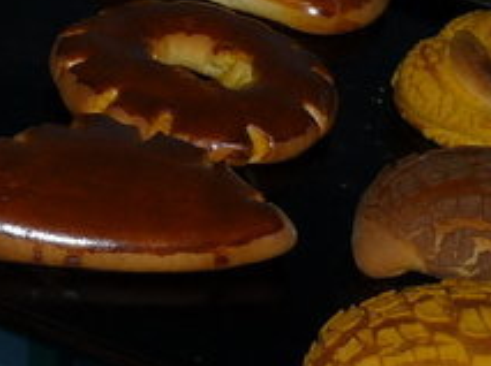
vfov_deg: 9.2
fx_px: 2251
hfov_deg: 12.0
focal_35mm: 159
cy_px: -18
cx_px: -171
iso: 100
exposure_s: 1/30
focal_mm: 5.5
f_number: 2.8
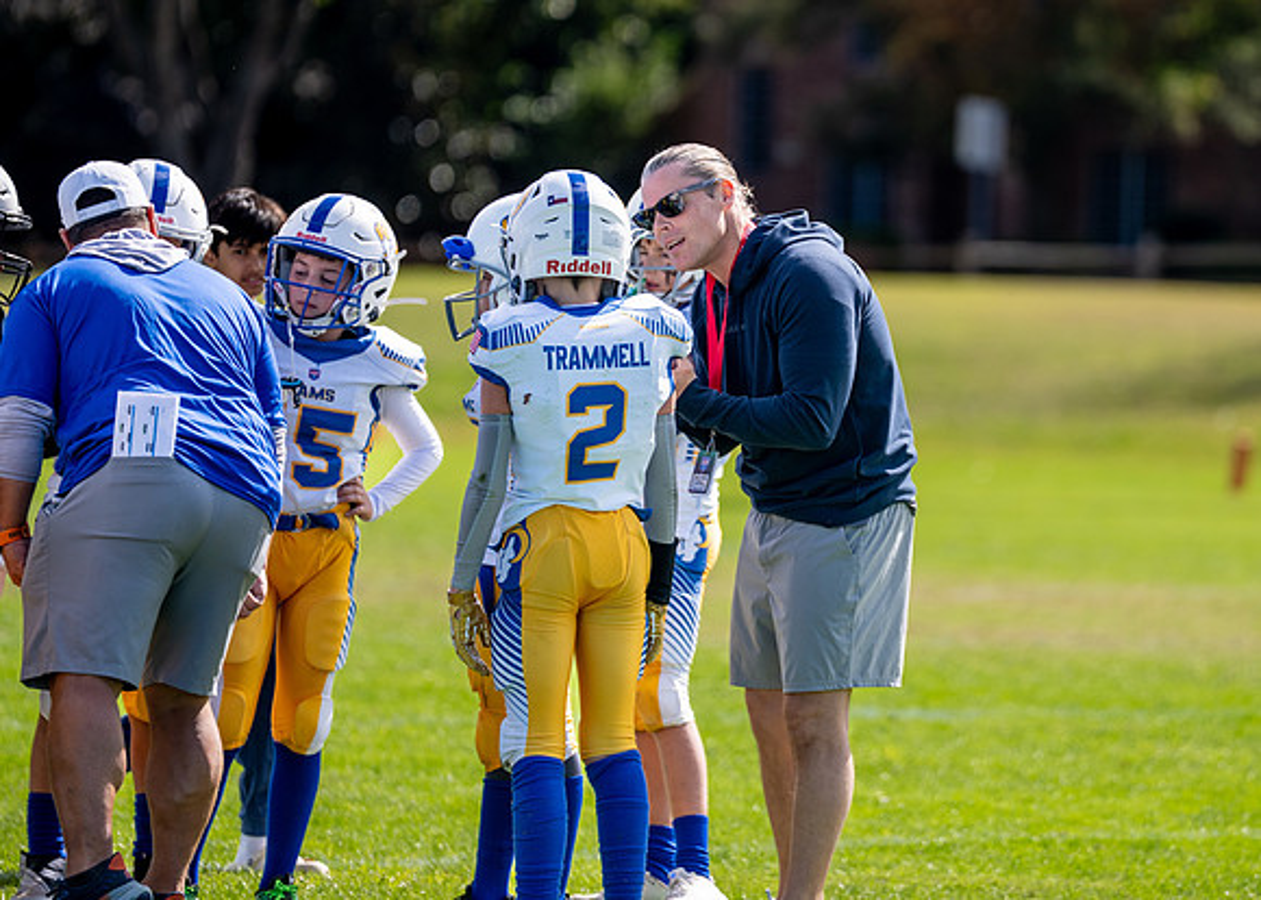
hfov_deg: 7.4
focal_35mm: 271
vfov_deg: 5.3
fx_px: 9699
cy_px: 339
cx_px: 834
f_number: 2.8
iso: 160
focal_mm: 200
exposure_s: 1/2500
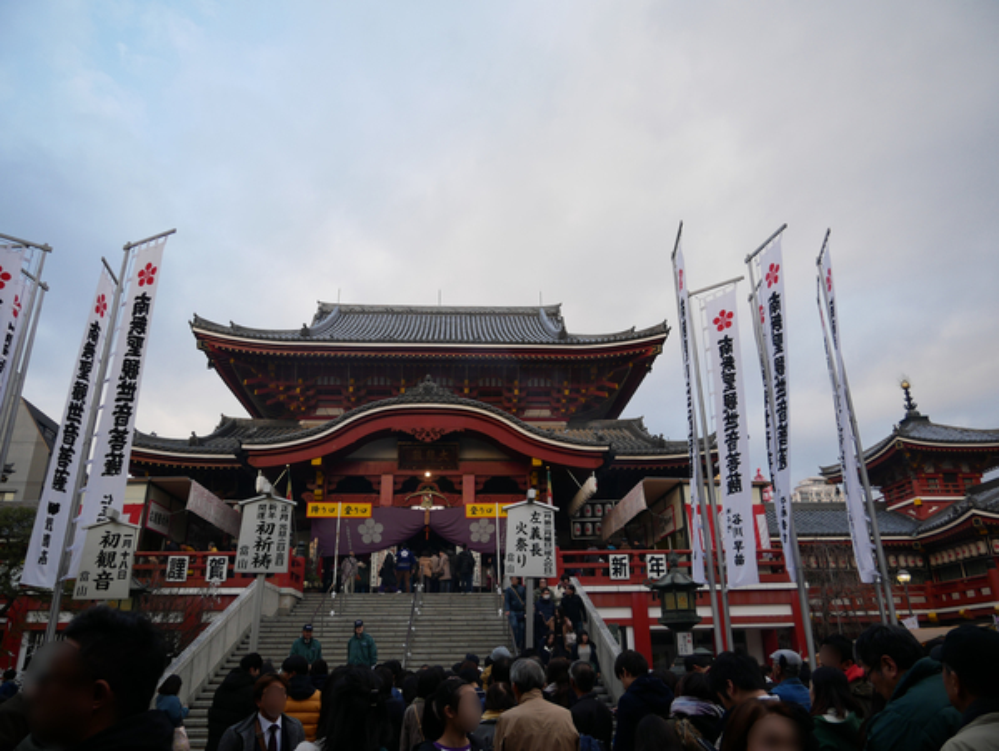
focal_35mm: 24
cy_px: 376
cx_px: 500
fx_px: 693
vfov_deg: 56.9
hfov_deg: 71.6
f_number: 4
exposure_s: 1/160
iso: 200
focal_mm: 12
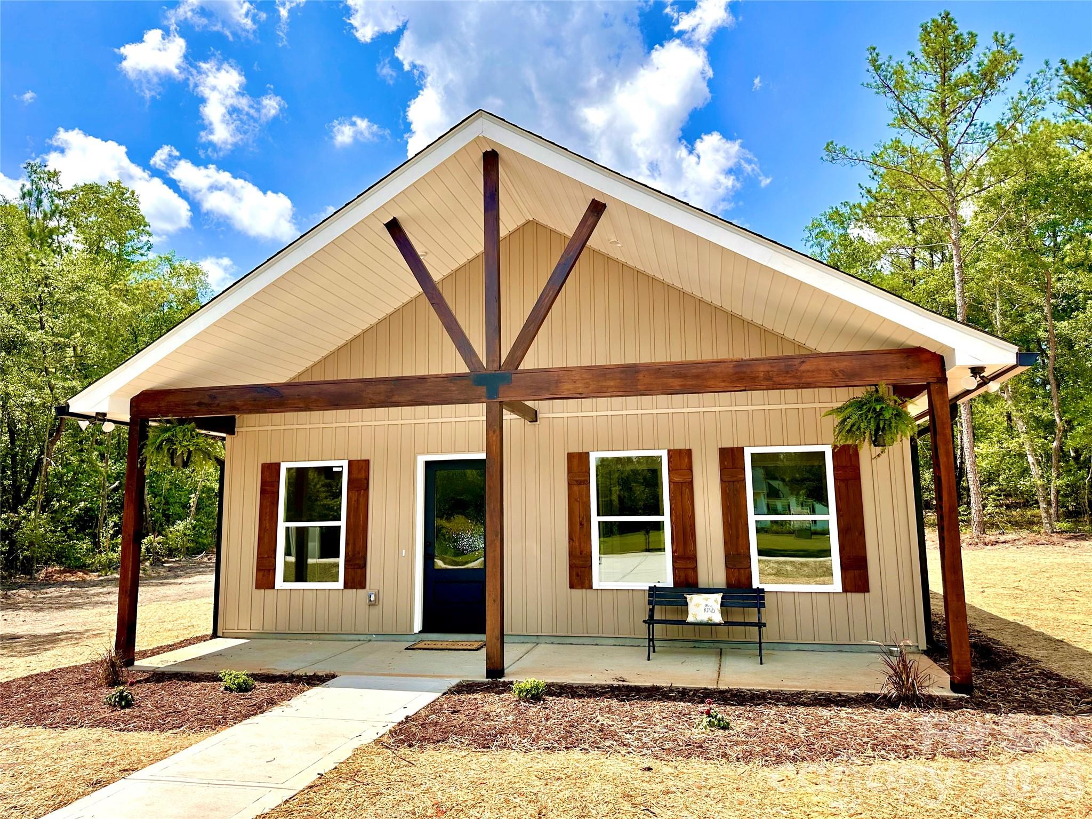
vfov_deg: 56.8
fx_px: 757
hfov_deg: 71.6
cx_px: 546
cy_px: 410
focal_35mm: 24
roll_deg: +1.7
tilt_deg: +10.3
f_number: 1.78
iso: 80
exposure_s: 1/3356
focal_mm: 6.86
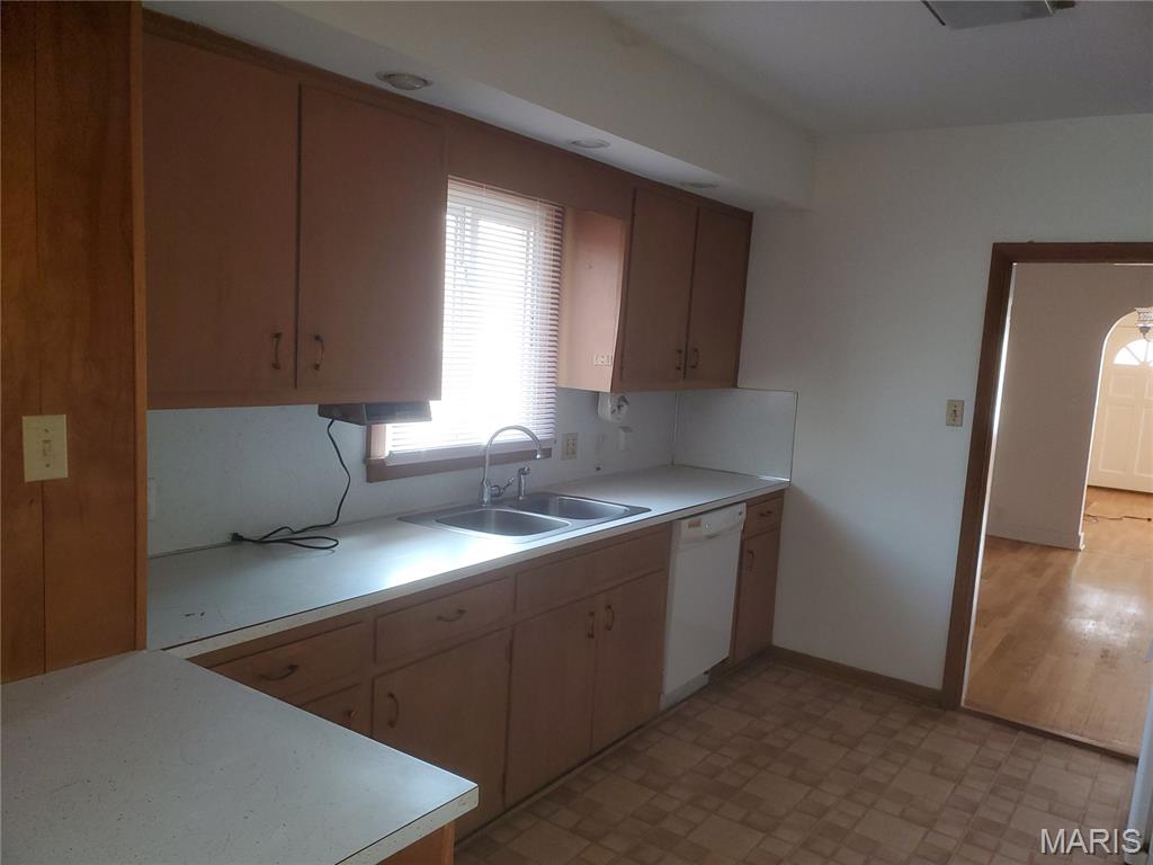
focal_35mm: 26
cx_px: 576
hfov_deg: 67.3
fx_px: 866
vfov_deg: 53.1
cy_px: 432
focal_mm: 4.3
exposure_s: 1/40
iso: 125
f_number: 2.4
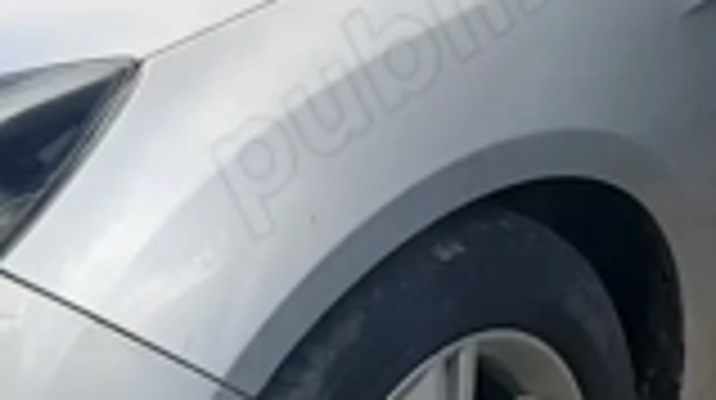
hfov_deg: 19.9
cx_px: 180
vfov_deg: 11.2
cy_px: 36
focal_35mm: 107
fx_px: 2029
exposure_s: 1/299
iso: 40
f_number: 1.7
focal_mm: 3.93
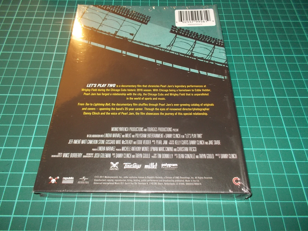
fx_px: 258
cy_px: 116
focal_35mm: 29
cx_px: 154
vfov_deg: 48.2
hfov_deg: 61.7
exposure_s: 1/30
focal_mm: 4.1
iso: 200
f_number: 3.3
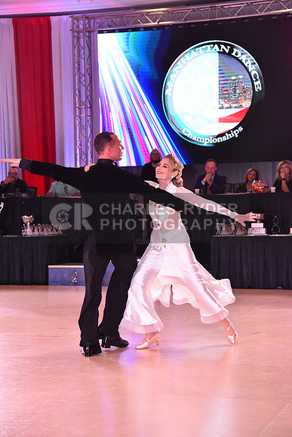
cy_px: 218
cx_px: 146
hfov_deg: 16.7
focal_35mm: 82
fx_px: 997
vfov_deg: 24.8
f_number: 5.6
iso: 2500
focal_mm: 82
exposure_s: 1/250
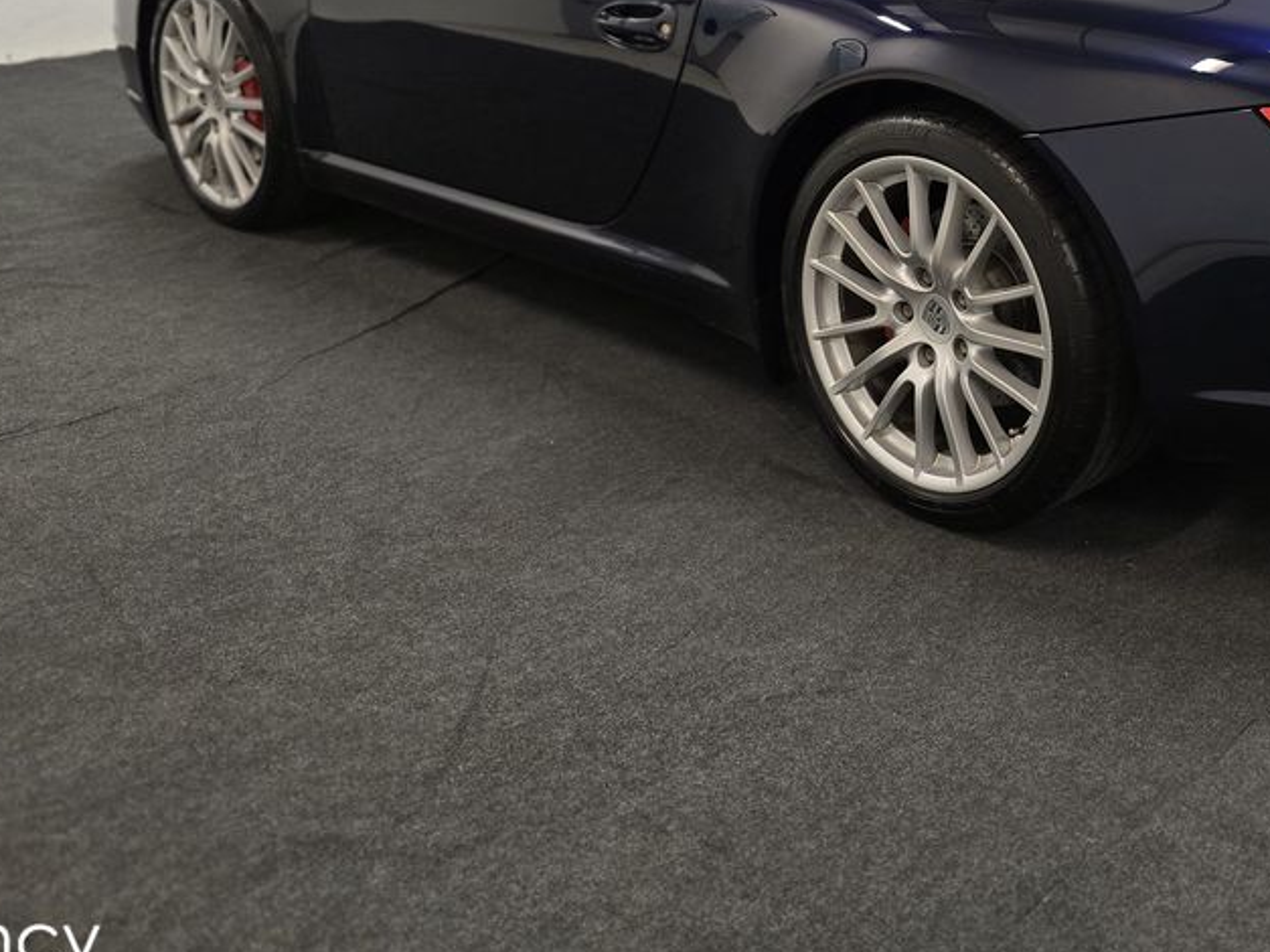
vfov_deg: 31.5
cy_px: 124
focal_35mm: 44
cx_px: 1055
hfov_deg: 40.8
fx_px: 1614
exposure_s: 1/100
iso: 500
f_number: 1.7
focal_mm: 6.3
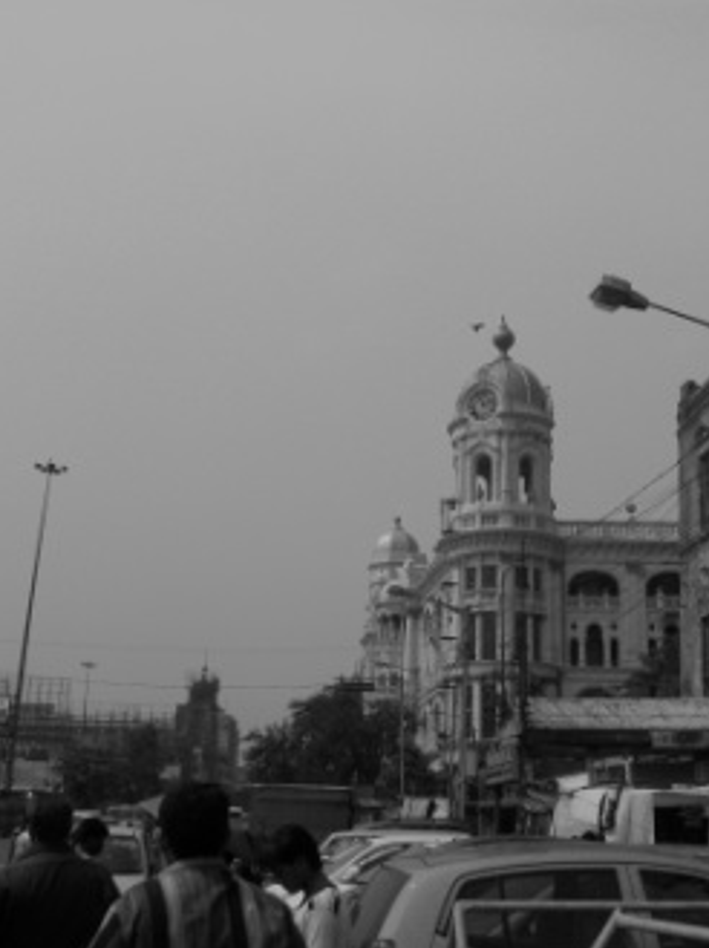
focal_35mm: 45
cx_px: 478
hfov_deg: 31.8
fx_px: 1231
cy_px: 475
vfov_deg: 42.1
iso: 64
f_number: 5.6
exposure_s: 1/480
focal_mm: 5.9
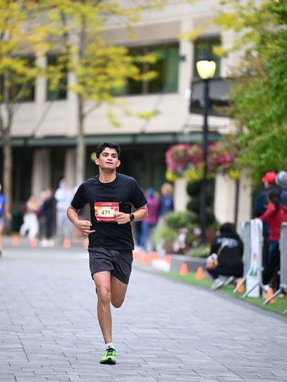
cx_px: 143
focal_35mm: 218
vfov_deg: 9.1
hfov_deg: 6.8
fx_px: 2409
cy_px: 198
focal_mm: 200
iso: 1000
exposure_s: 1/1600
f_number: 2.8
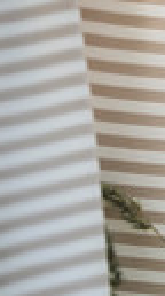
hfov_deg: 2.5
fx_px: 3763
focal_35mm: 481
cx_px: 619
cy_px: 22
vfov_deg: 4.5
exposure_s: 1/400
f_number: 2.8
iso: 100
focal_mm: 102
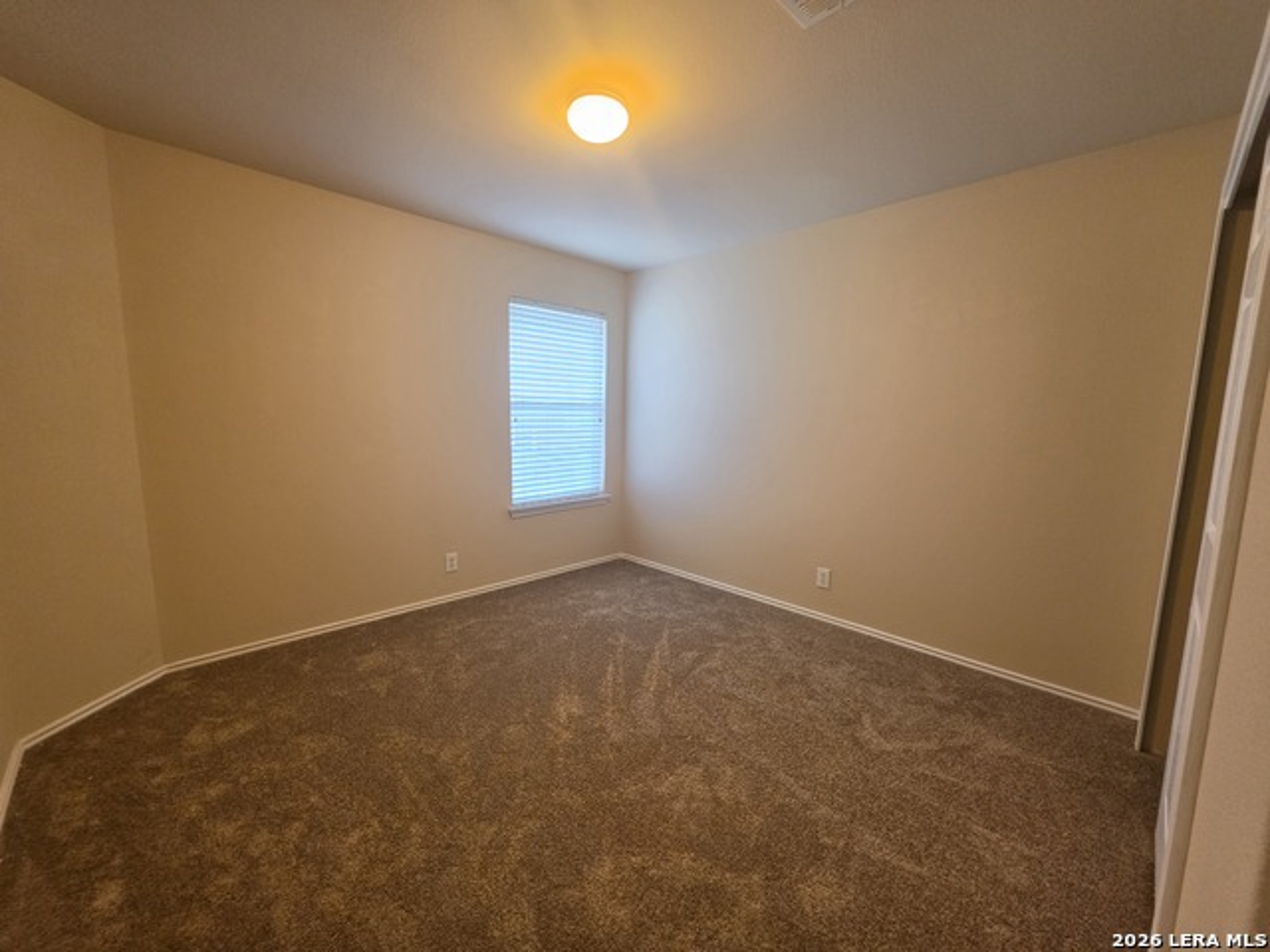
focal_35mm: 13
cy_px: 476
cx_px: 635
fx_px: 477
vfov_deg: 89.9
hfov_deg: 106.2
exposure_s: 1/120
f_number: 1.9
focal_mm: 2.2
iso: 200
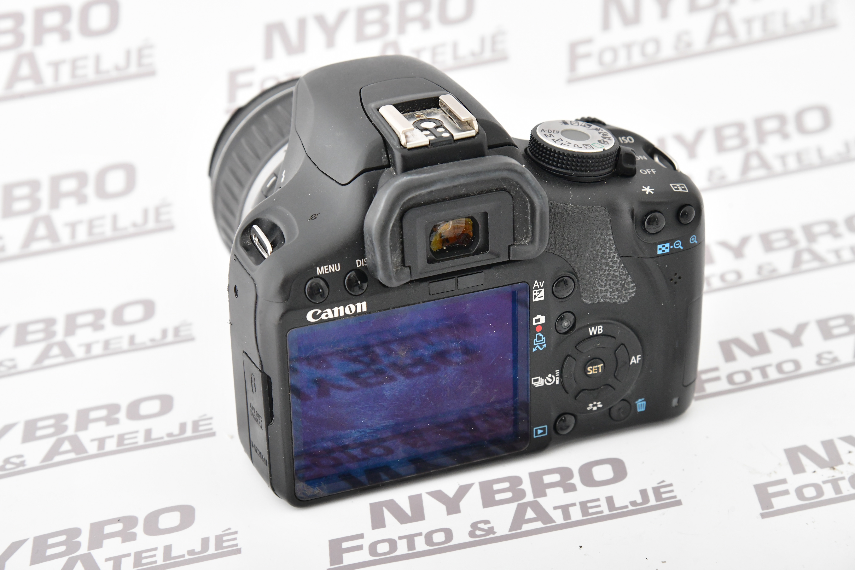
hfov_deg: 17.1
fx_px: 2850
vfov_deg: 11.4
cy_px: 285
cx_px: 428
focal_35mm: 120
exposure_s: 1/200
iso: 3200
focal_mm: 120
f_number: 10
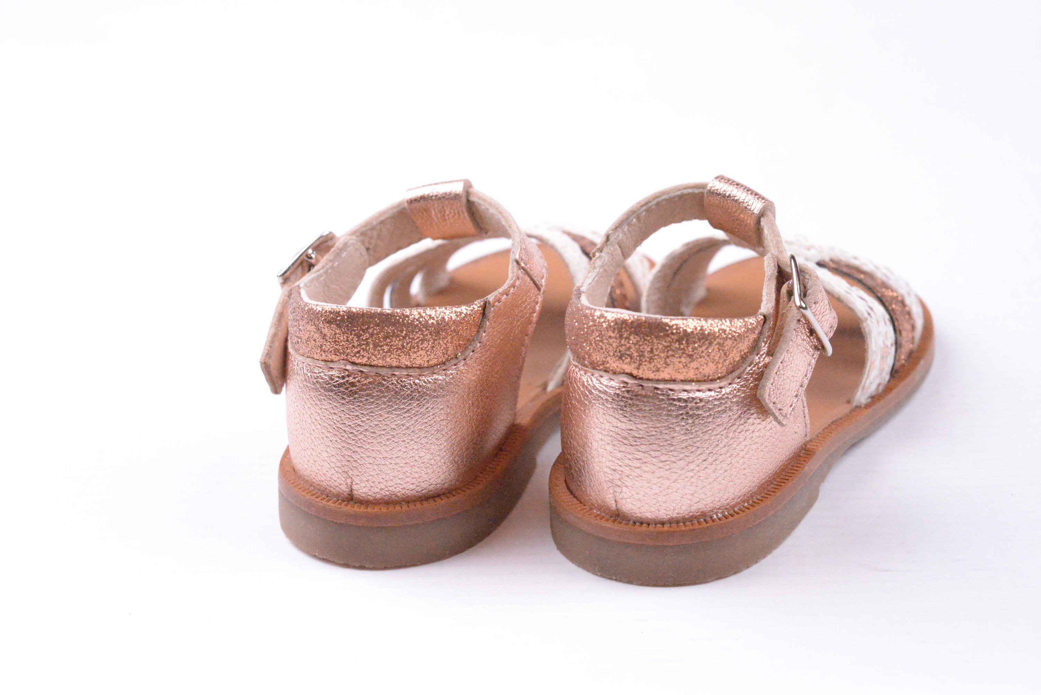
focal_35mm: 60
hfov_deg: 33.4
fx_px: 1736
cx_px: 520
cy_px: 348
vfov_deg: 22.6
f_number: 10
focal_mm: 60
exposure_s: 1/4000
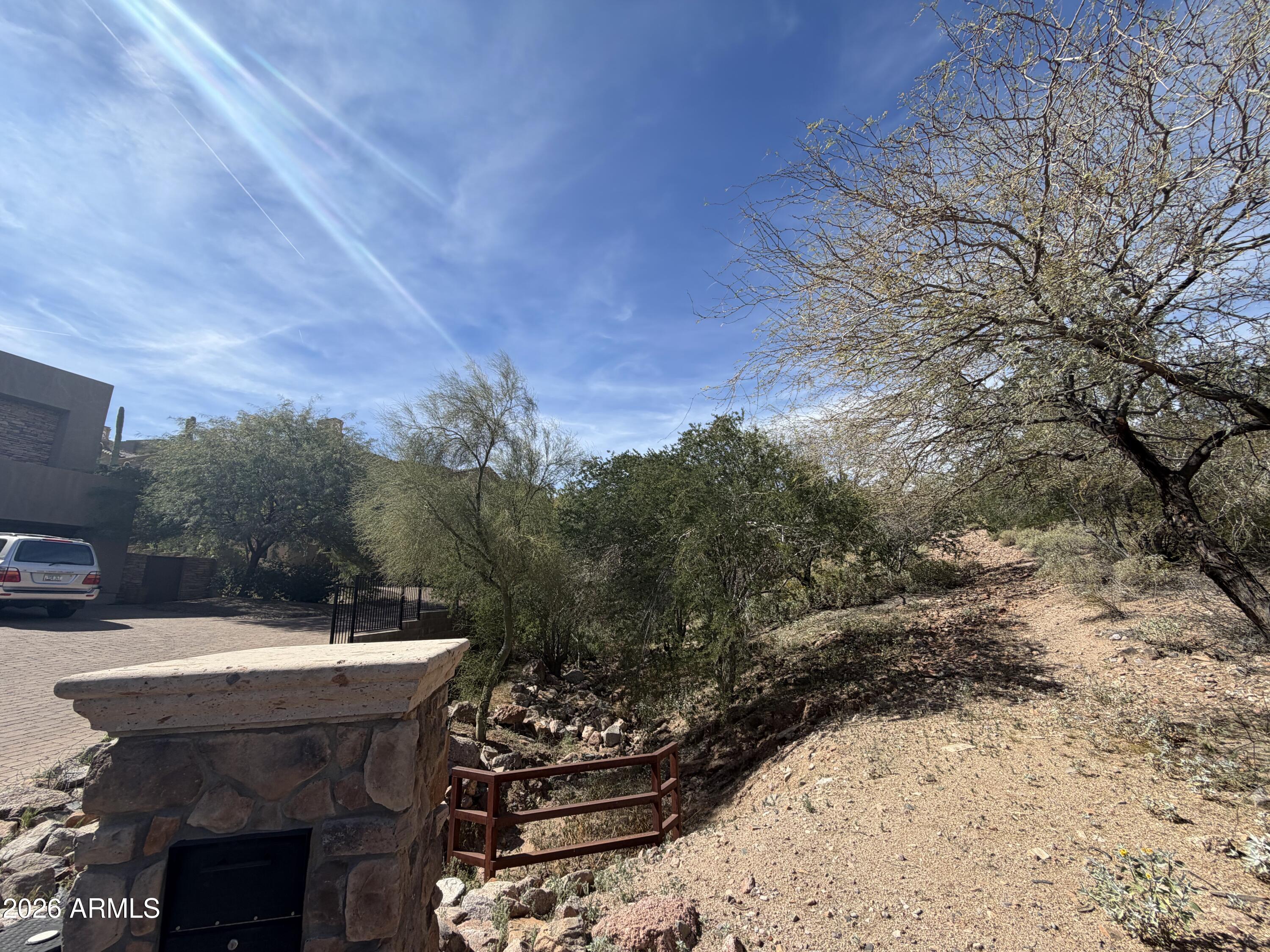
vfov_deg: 85.7
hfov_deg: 102.1
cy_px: 476
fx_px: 514
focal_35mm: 14
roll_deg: +2.4
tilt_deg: +15.3
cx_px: 635
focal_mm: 2.22
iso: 20
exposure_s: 1/799
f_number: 2.2
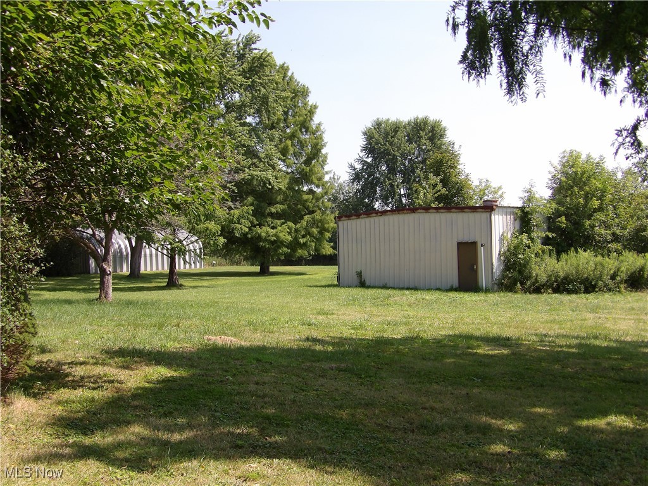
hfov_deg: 47.9
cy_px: 243
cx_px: 324
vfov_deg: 36.8
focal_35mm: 39
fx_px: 730
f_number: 3.7
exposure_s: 1/575
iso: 100
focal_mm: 7
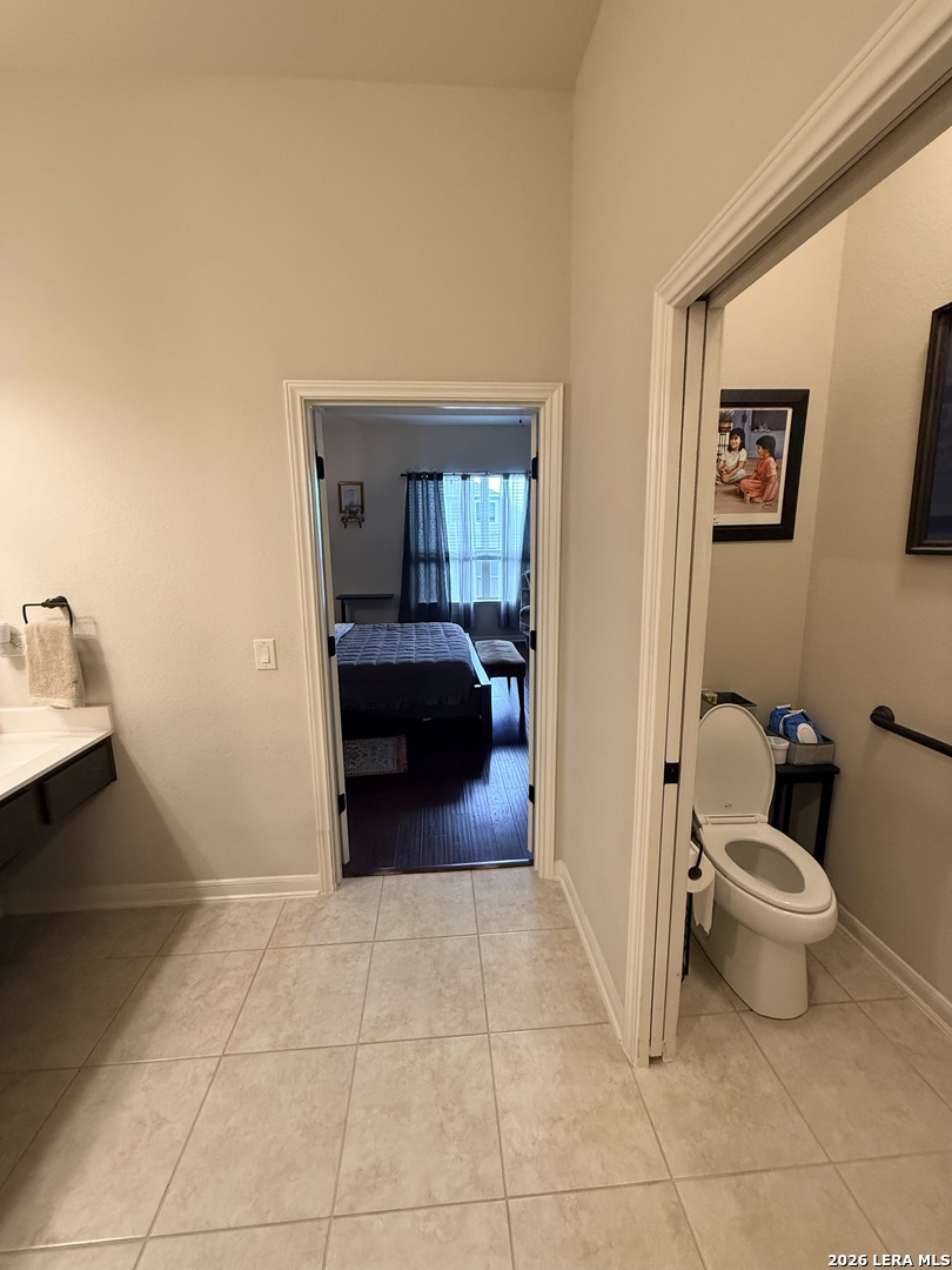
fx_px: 513
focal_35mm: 14
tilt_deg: -10.2
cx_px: 476
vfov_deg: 102.1
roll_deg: -0.8
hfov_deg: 85.7
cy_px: 635
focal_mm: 2.22
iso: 500
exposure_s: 1/120
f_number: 2.2
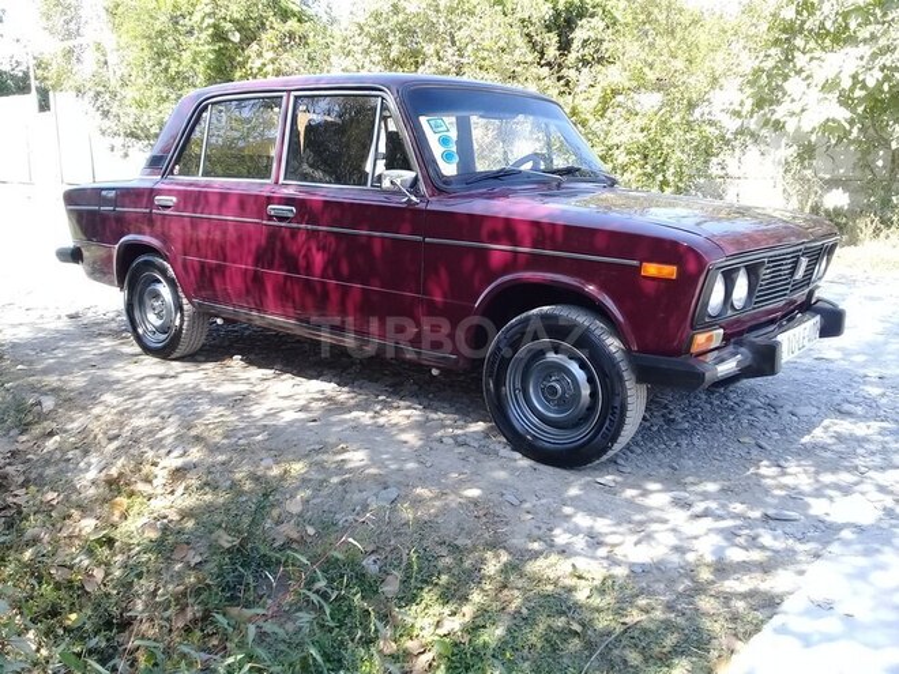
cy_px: 337
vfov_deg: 45.4
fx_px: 805
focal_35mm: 31
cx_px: 450
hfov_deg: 58.4
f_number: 2.2
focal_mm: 3.3
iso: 50
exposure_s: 1/212
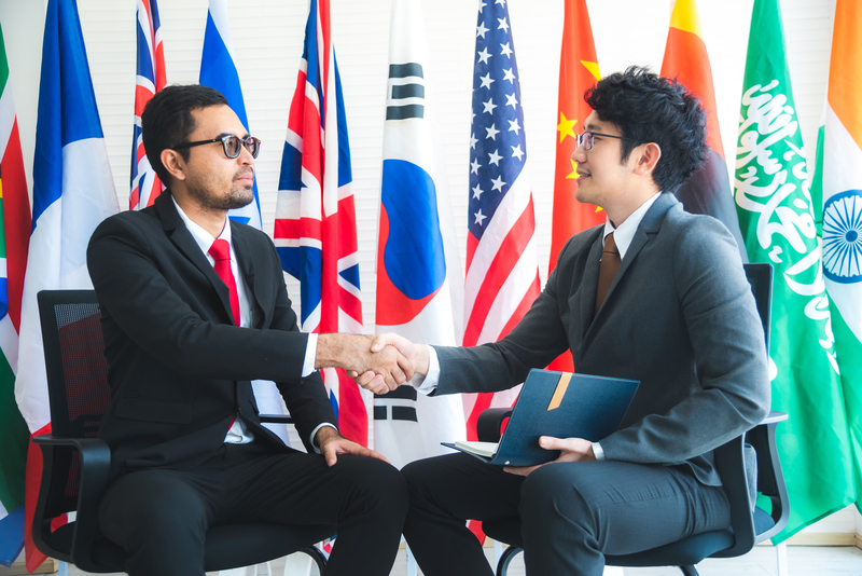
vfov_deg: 35.1
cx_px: 431
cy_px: 288
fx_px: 910
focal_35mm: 38
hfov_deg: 50.7
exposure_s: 1/100
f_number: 4
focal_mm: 38
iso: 200
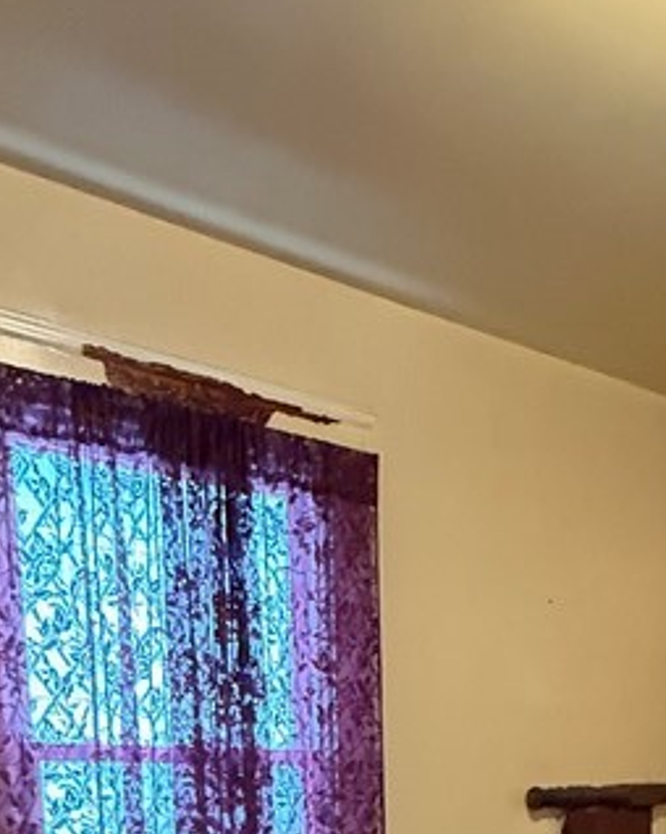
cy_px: 1015
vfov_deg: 33.6
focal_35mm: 44
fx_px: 1085
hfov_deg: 33.8
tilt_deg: -12.5
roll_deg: -0.6
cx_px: 441
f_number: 2.2
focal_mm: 2.22
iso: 1250
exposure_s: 1/60
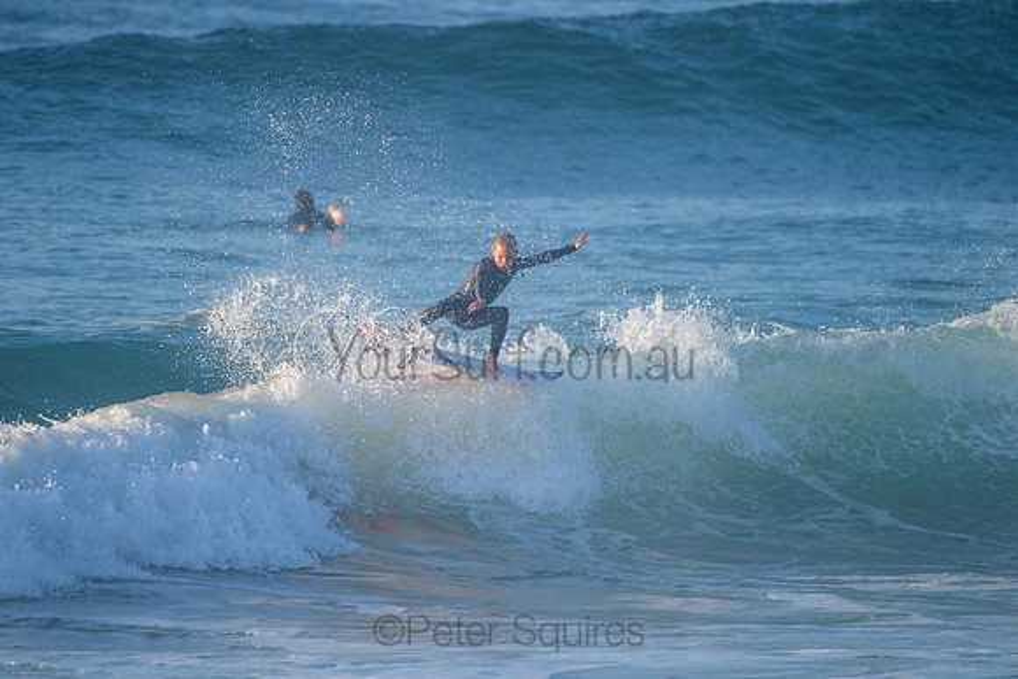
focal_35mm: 611
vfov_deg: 2.3
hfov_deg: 3.4
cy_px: 337
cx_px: 470
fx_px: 17291
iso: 500
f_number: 5.6
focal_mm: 500
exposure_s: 1/2000
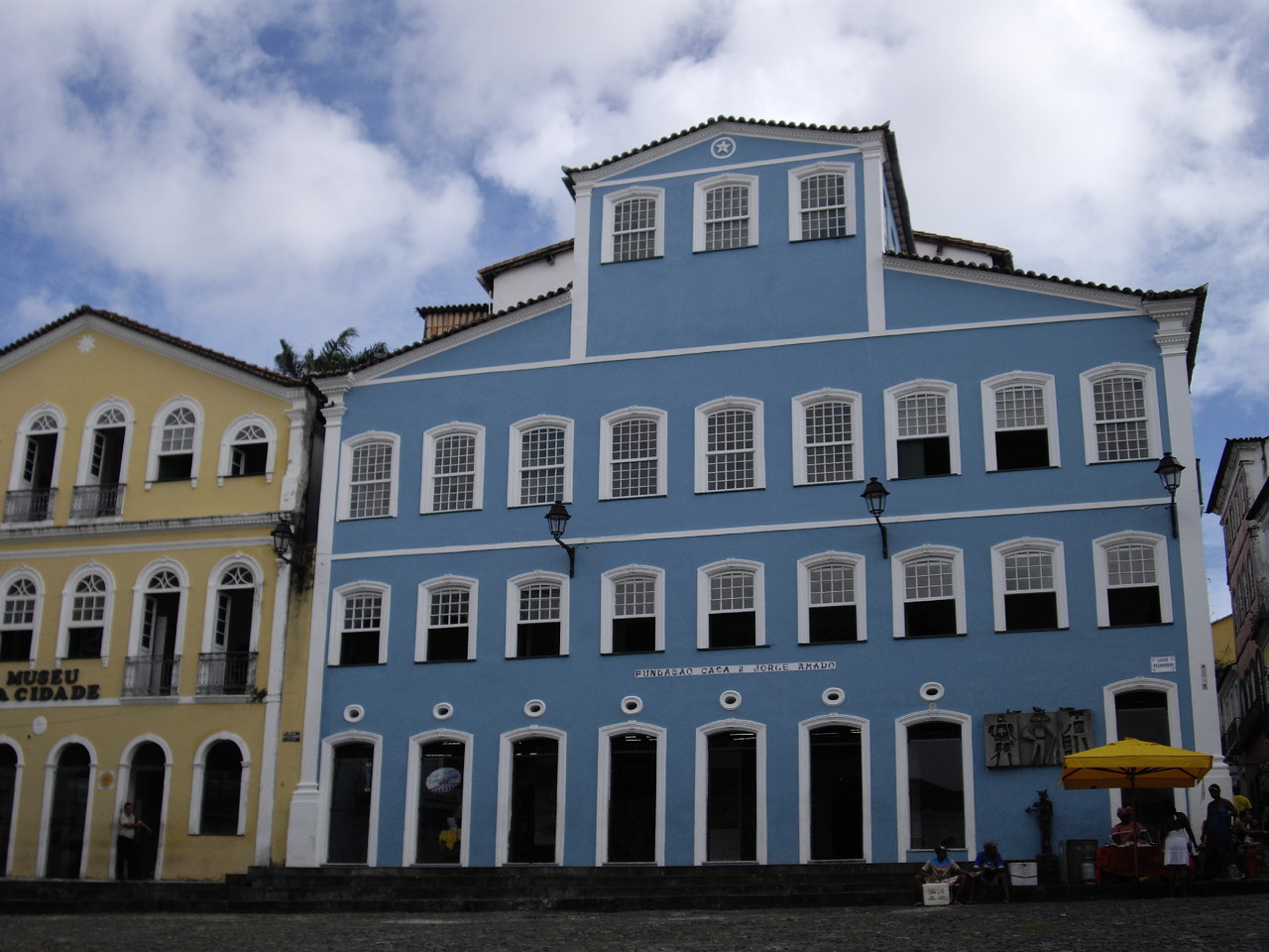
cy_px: 476
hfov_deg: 41.2
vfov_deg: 31.5
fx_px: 1686
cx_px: 634
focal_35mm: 46
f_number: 3.1
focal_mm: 9.6
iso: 64
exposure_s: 1/800
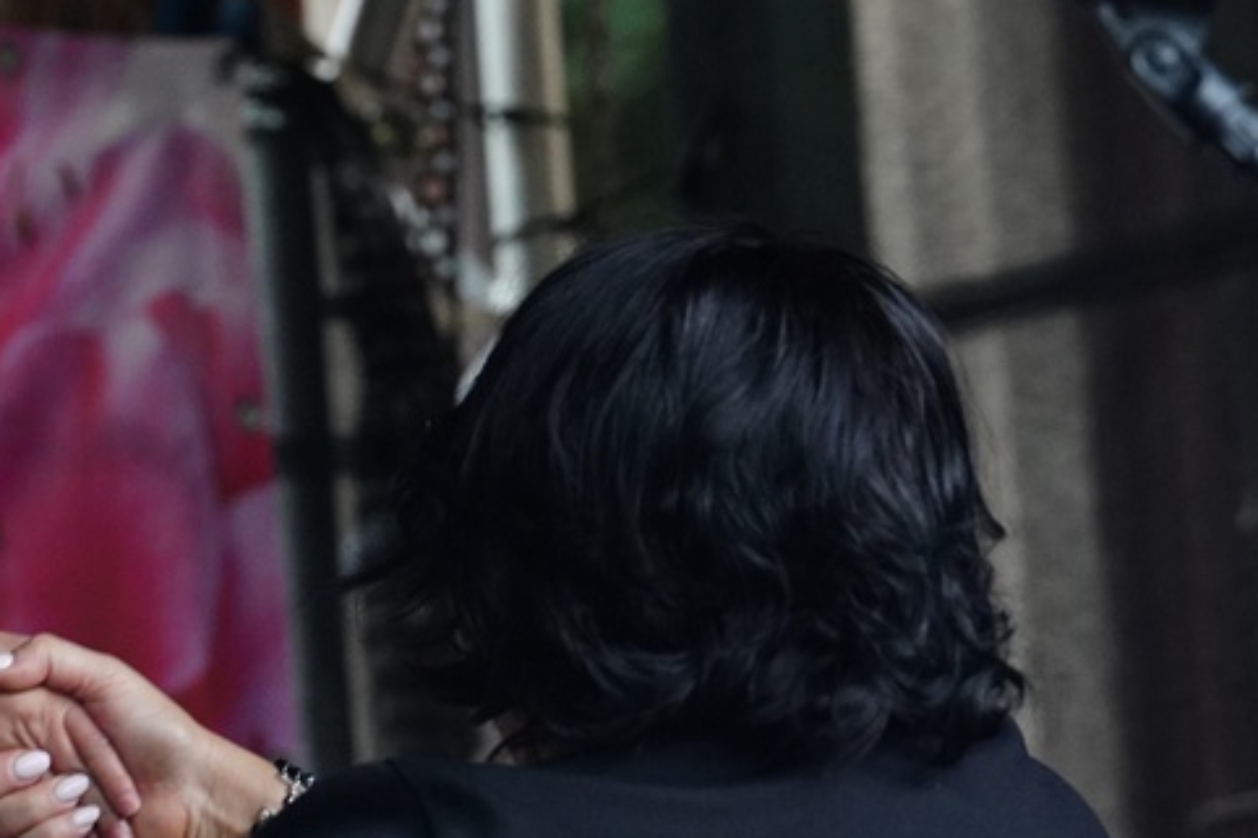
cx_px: 292
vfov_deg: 3.3
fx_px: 14496
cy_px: 234
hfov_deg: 5.0
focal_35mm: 415
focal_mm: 200
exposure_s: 1/250
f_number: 7.1
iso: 4000
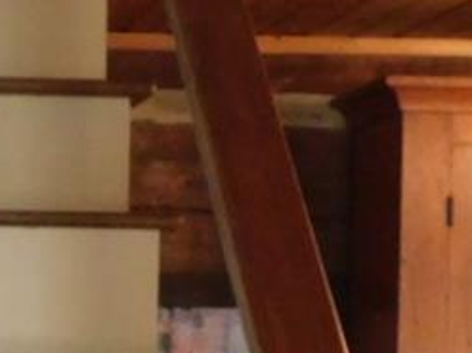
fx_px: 2072
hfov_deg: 12.4
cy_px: 385
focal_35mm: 152
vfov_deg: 9.7
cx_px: -208
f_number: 3.1
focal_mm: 4.5
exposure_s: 1/10
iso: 400
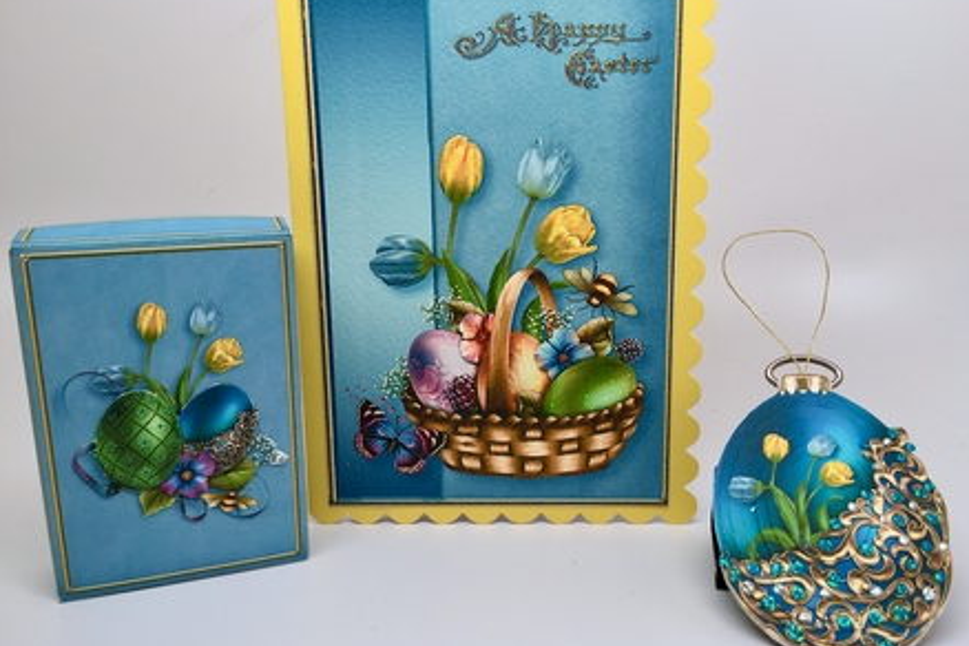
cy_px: 304
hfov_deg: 60.3
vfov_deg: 42.3
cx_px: 496
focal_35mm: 31
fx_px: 834
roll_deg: +0.2
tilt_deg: -11.7
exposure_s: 1/60
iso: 32
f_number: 2.2
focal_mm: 4.15
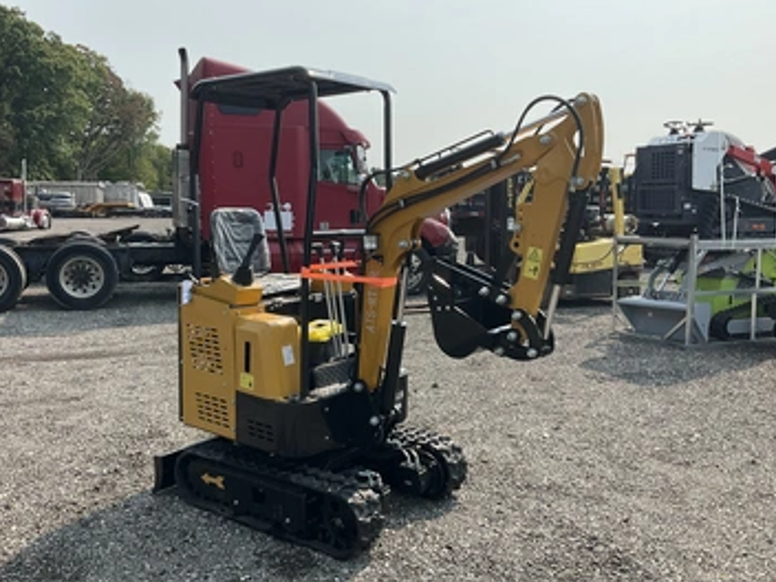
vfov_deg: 42.9
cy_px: 278
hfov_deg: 55.3
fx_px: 740
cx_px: 355
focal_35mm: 33
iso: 25
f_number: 1.8
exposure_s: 1/1848
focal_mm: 3
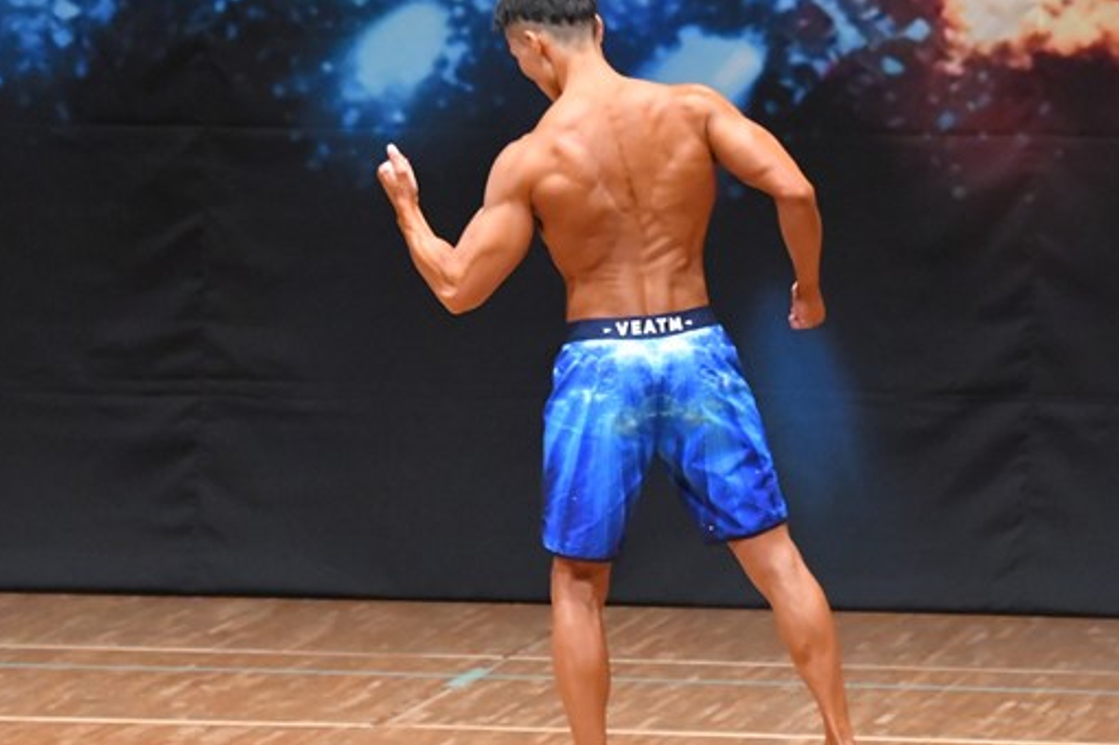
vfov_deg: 3.5
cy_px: 368
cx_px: 570
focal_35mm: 387
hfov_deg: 5.3
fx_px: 12021
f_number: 5.6
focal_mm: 170
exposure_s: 1/400
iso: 8000
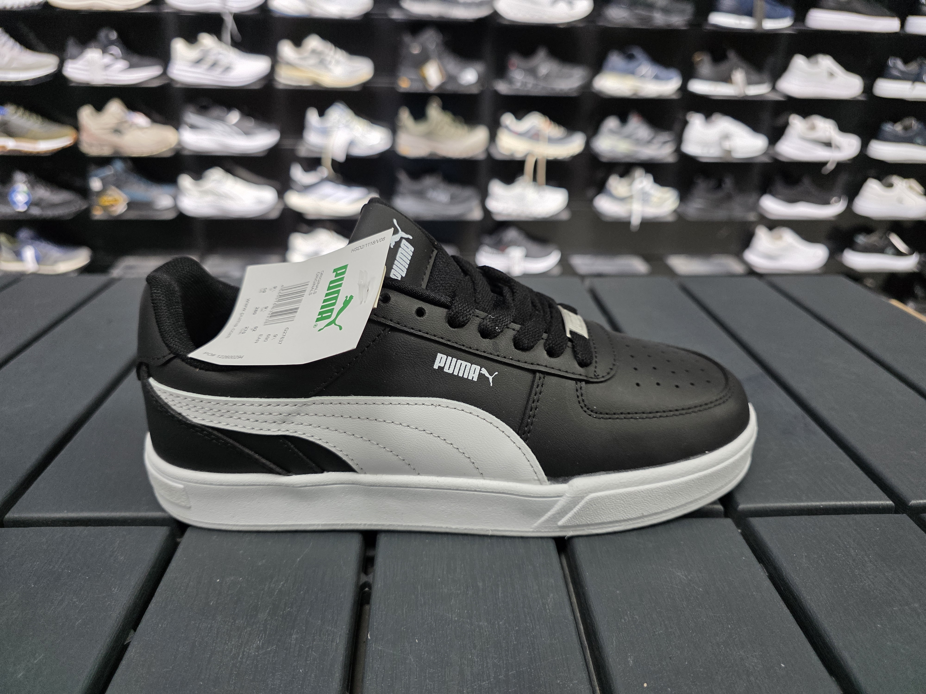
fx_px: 615
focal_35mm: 23
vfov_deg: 58.9
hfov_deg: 73.9
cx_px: 463
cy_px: 347
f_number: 1.7
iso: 250
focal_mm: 6.3
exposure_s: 1/180
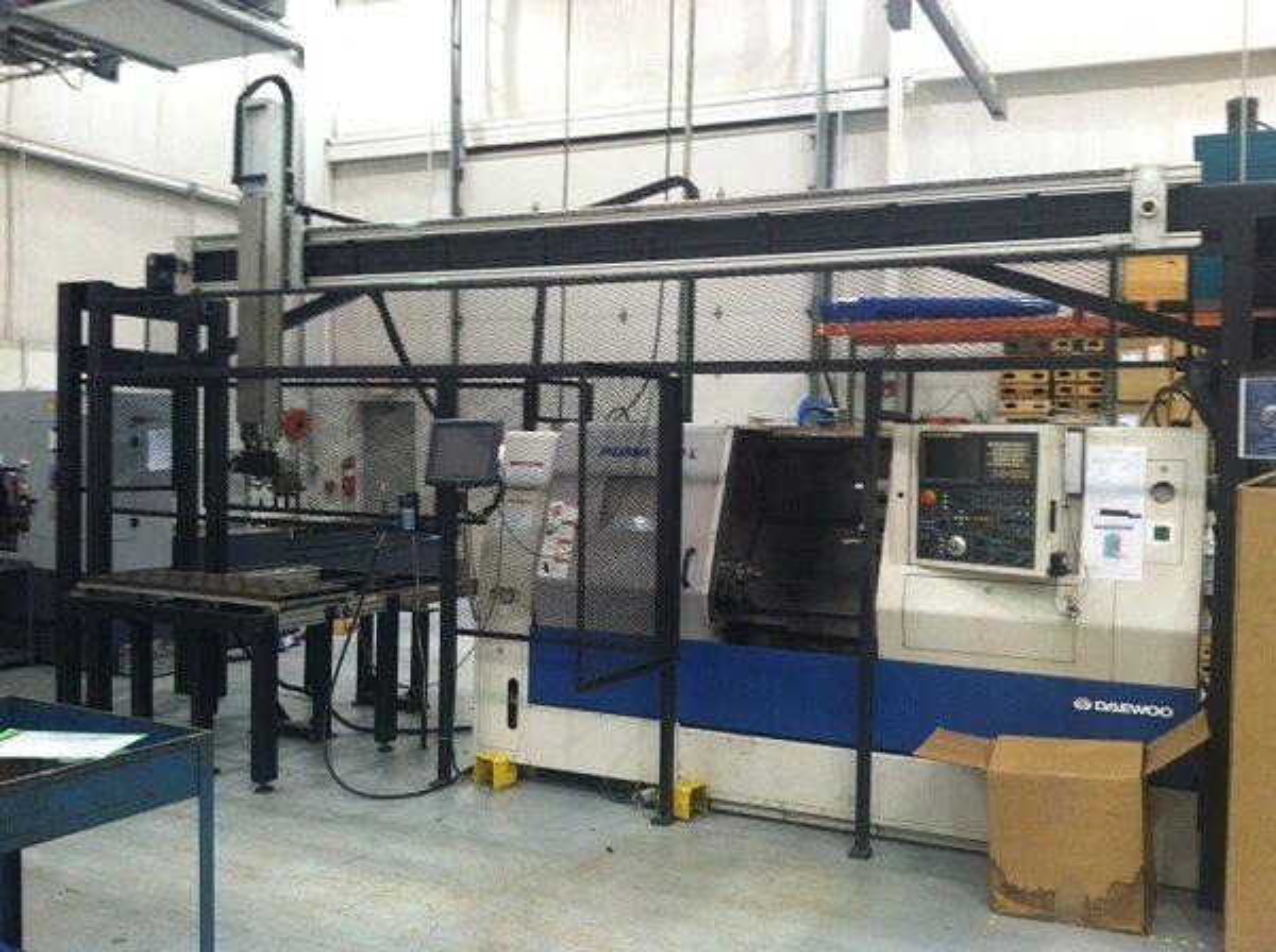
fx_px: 1288
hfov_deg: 52.7
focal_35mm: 35
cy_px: 476
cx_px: 638
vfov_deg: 40.6
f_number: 2.8
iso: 100
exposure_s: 1/15
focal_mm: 3.85
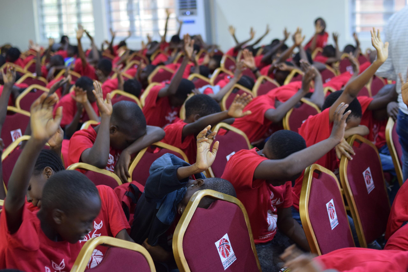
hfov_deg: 37.8
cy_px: 136
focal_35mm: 52
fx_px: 595
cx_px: 204
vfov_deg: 25.8
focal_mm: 35
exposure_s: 1/60
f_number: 2
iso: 1000
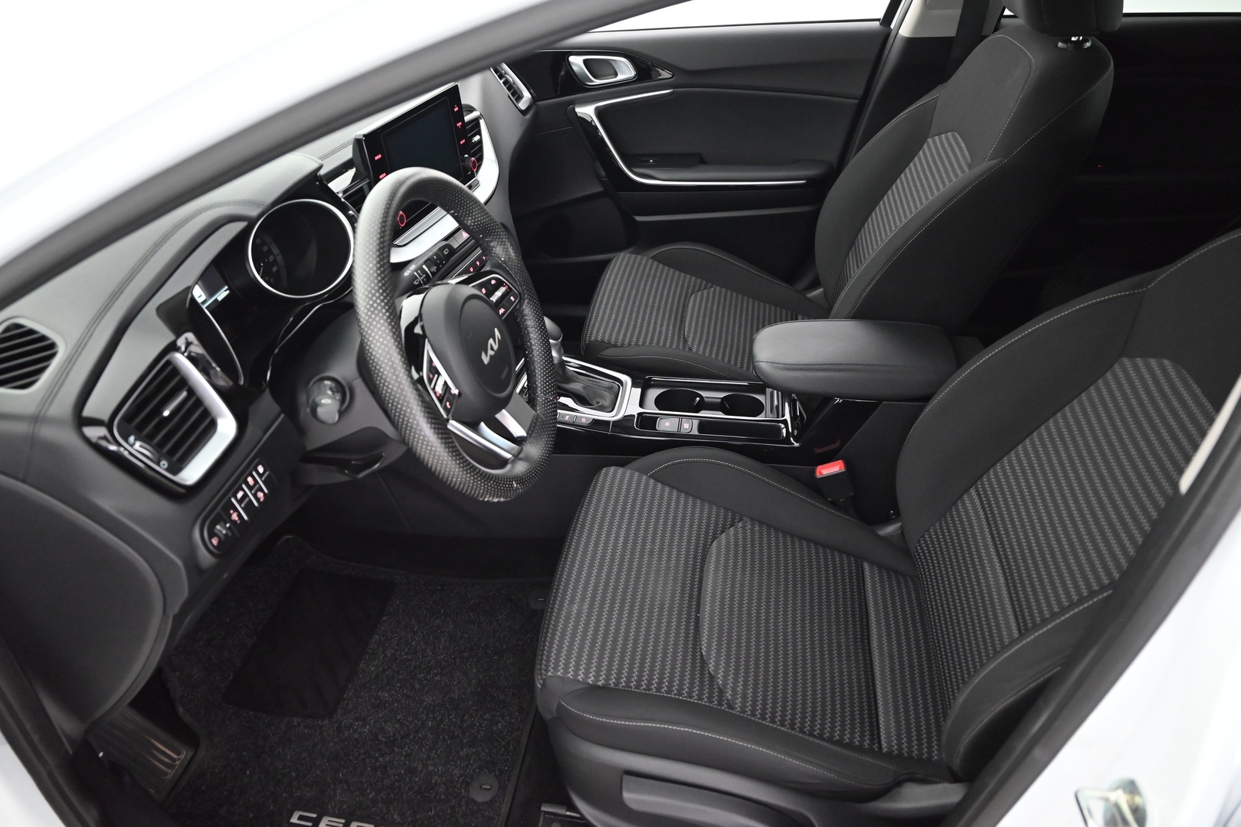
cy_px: 414
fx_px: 827
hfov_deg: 73.7
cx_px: 620
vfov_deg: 53.1
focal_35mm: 24
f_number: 4
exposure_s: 1/60
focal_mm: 24
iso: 5600
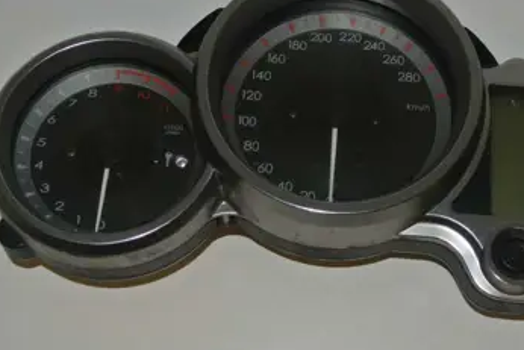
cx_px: 315
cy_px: 148
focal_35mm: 70
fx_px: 1019
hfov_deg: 28.8
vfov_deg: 19.5
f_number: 4.5
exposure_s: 1/60
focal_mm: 16.9
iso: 200
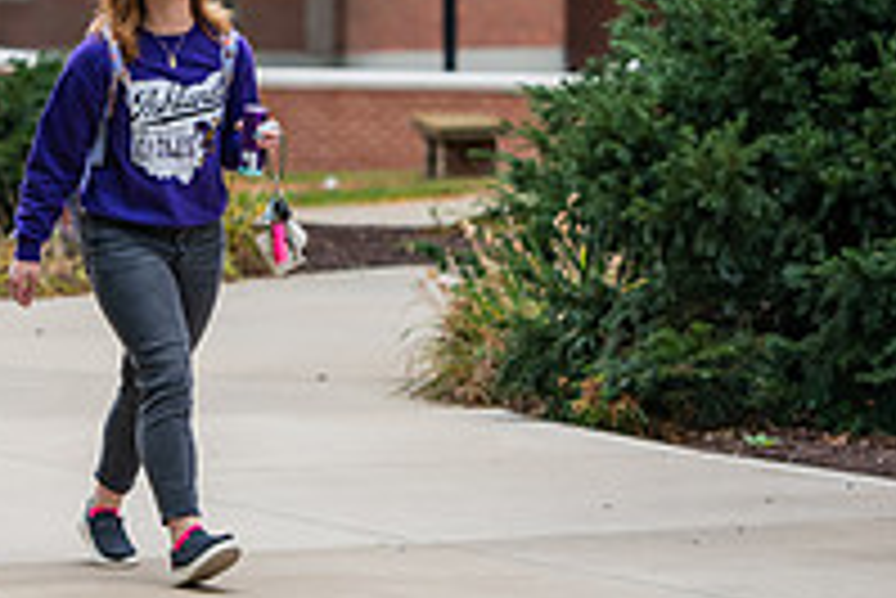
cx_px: 270
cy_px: -169
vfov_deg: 4.2
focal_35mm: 327
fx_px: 8144
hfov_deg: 6.3
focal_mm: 112
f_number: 3.2
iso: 400
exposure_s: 1/400
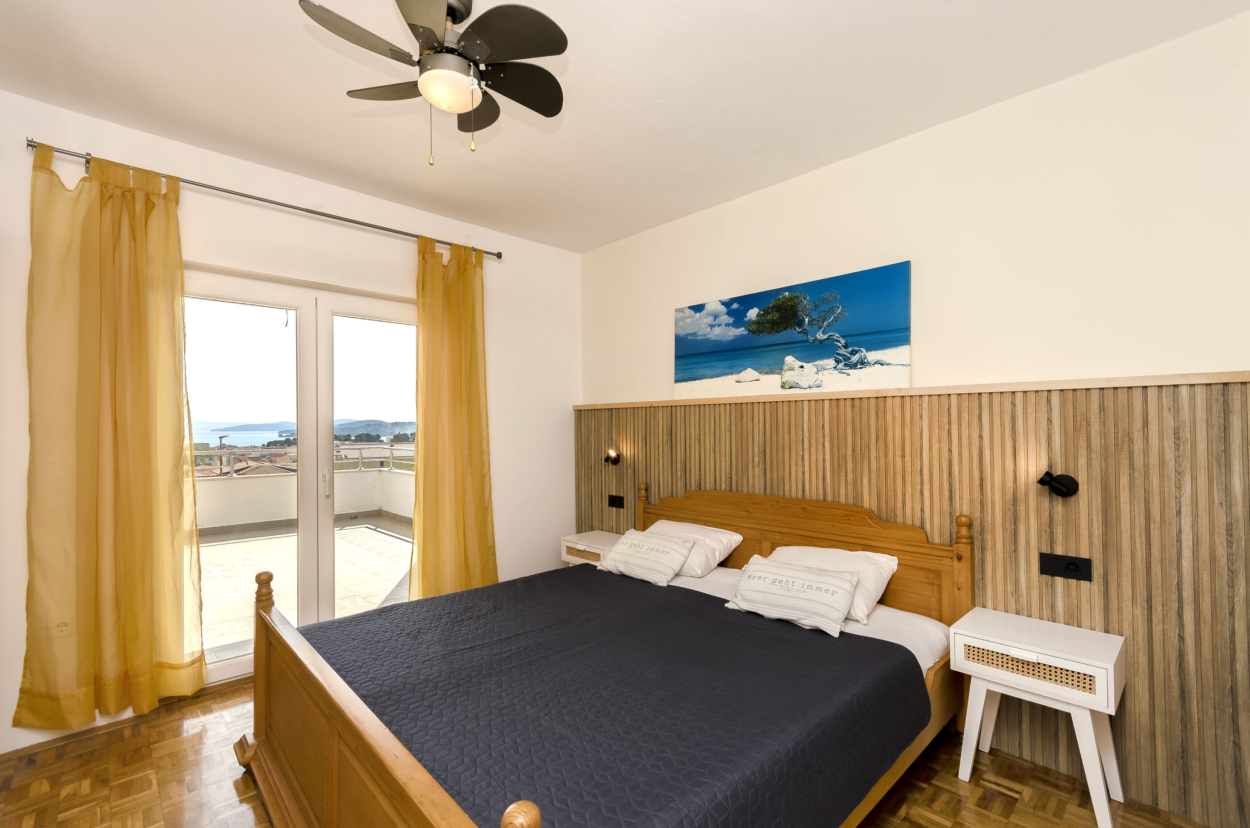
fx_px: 520
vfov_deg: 77.1
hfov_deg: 100.5
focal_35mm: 15
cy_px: 414
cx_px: 625
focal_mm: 10
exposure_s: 1/200
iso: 100
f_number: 9
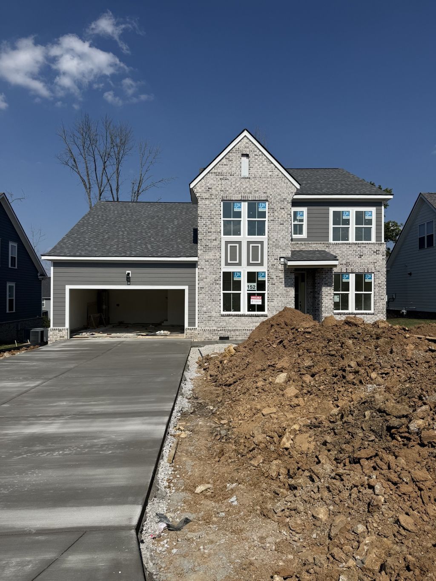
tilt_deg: +1.2
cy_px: 290
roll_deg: -0.2
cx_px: 218
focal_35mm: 24
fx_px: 403
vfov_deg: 71.6
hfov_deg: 56.8
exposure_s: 1/9091
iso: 80
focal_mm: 6.76
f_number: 1.78
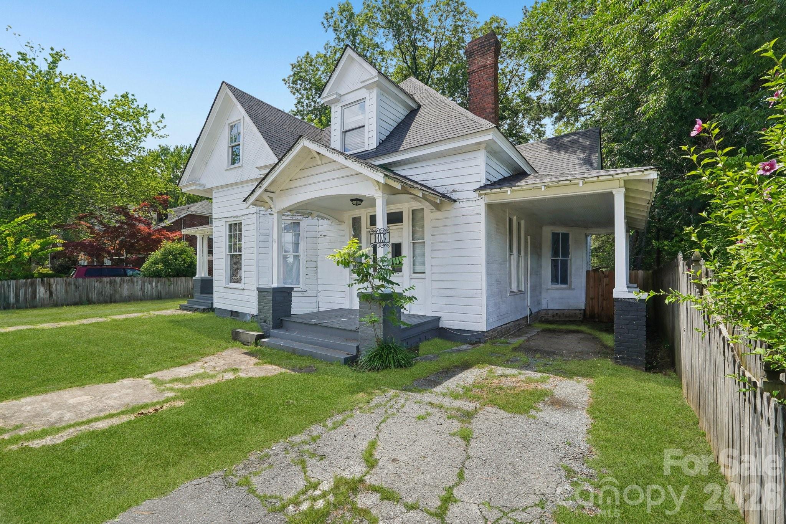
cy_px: 262
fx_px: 327
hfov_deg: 100.4
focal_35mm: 15
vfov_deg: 77.3
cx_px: 393
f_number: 8
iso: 100
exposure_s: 1/60
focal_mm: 10
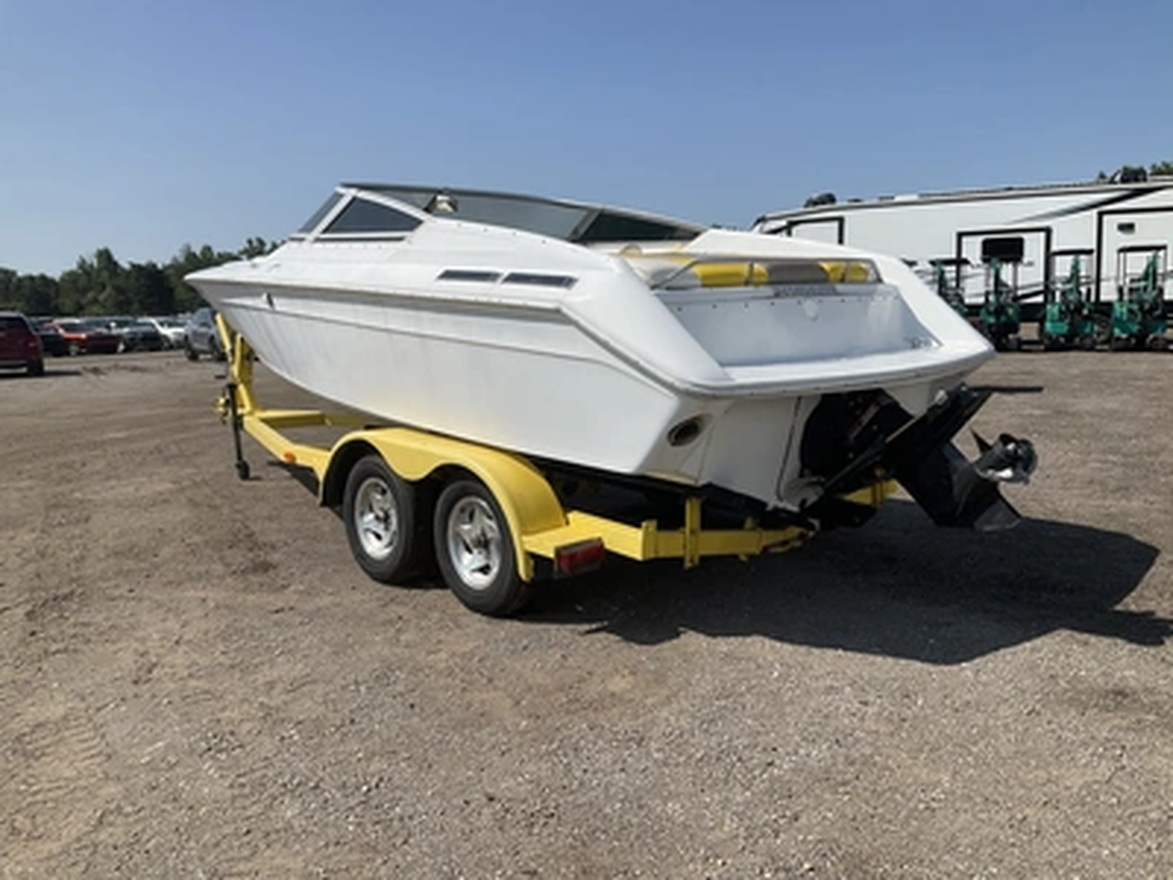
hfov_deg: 61.7
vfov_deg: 48.2
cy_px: 440
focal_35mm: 29
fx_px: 983
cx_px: 586
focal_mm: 3
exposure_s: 1/3322
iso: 25
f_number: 1.8
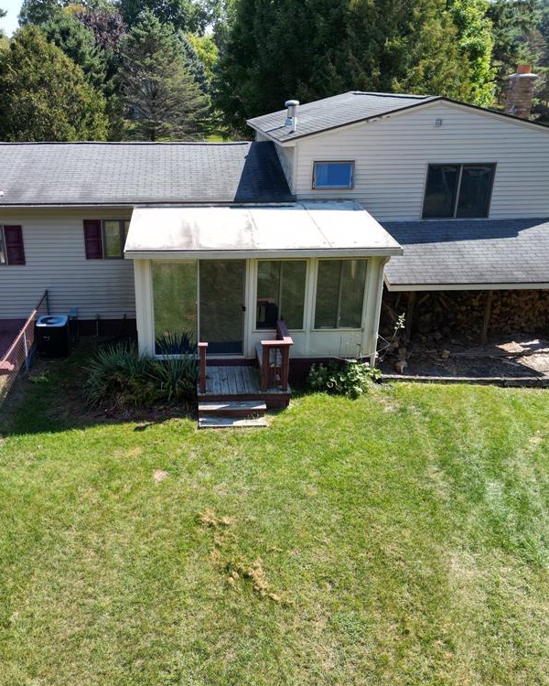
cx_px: 208
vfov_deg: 55.7
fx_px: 650
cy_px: 336
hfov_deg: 45.4
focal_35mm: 32
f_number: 1.7
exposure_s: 1/40
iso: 100
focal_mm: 6.72
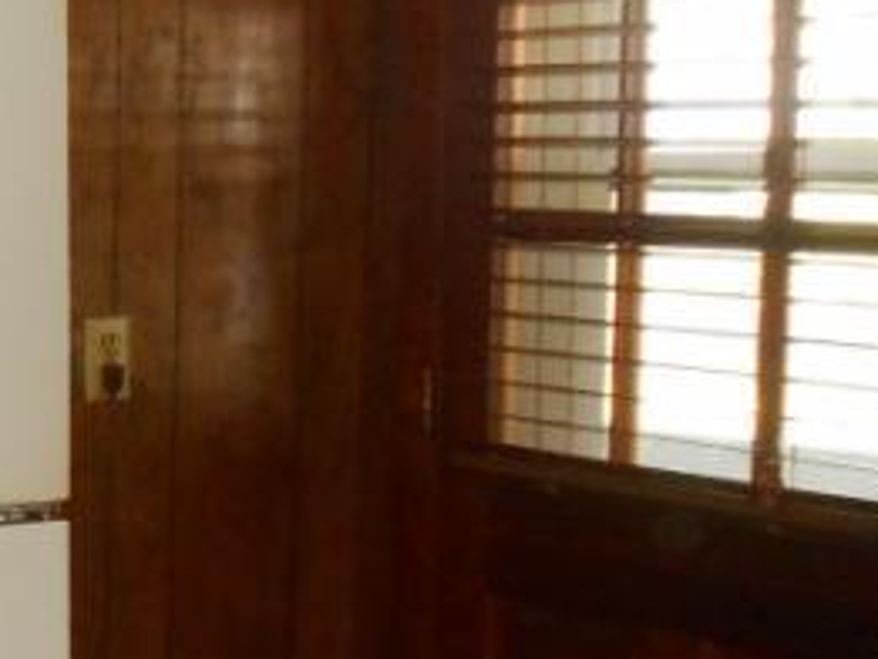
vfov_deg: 14.4
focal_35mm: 102
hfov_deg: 17.3
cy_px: 521
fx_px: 2588
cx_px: -444
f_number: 3.5
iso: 320
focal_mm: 4.6
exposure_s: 1/25
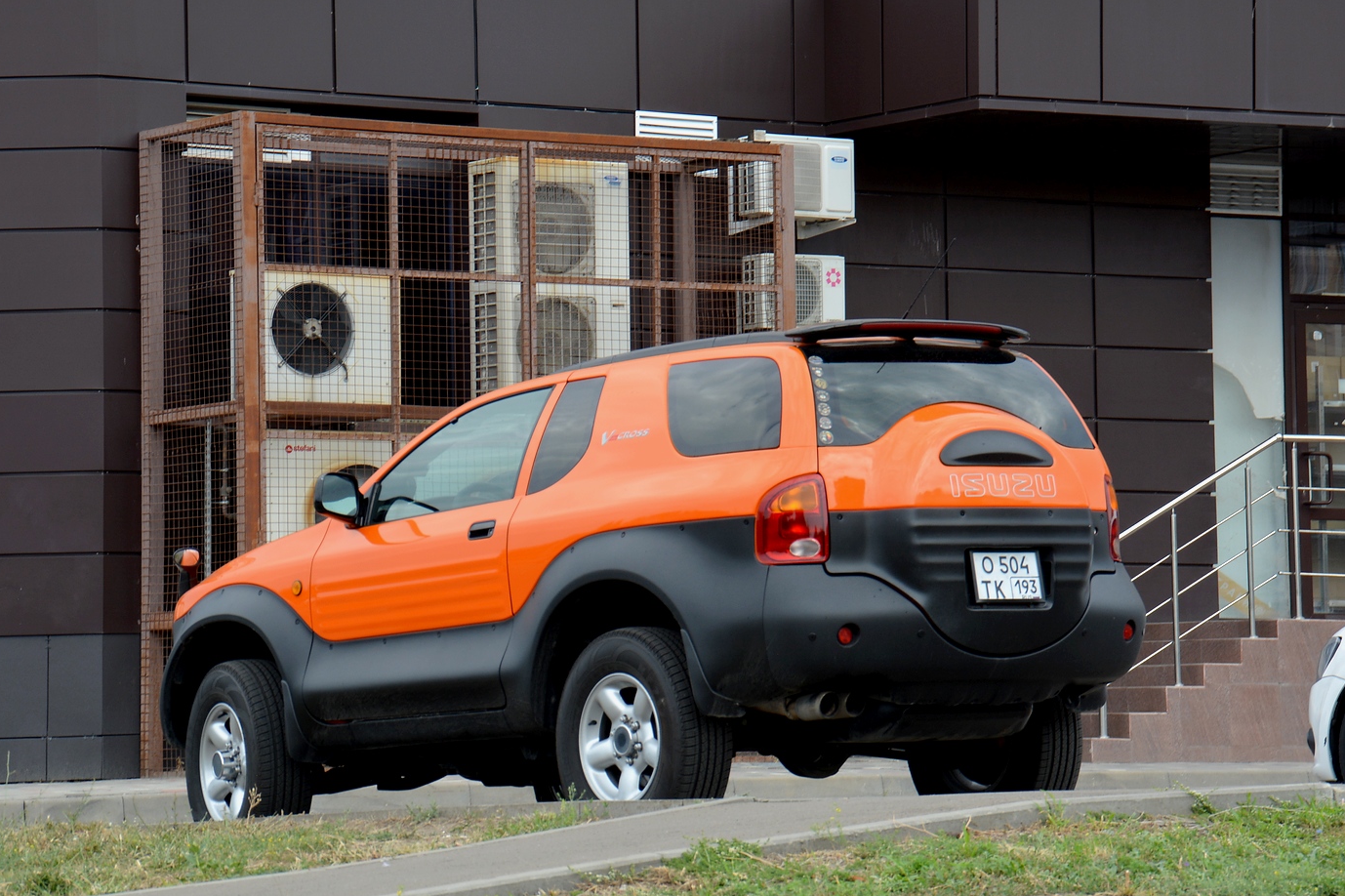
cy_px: 440
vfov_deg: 9.3
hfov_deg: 14.0
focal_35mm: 147
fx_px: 5490
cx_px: 643
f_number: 7.1
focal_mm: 90
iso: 200
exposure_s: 1/200
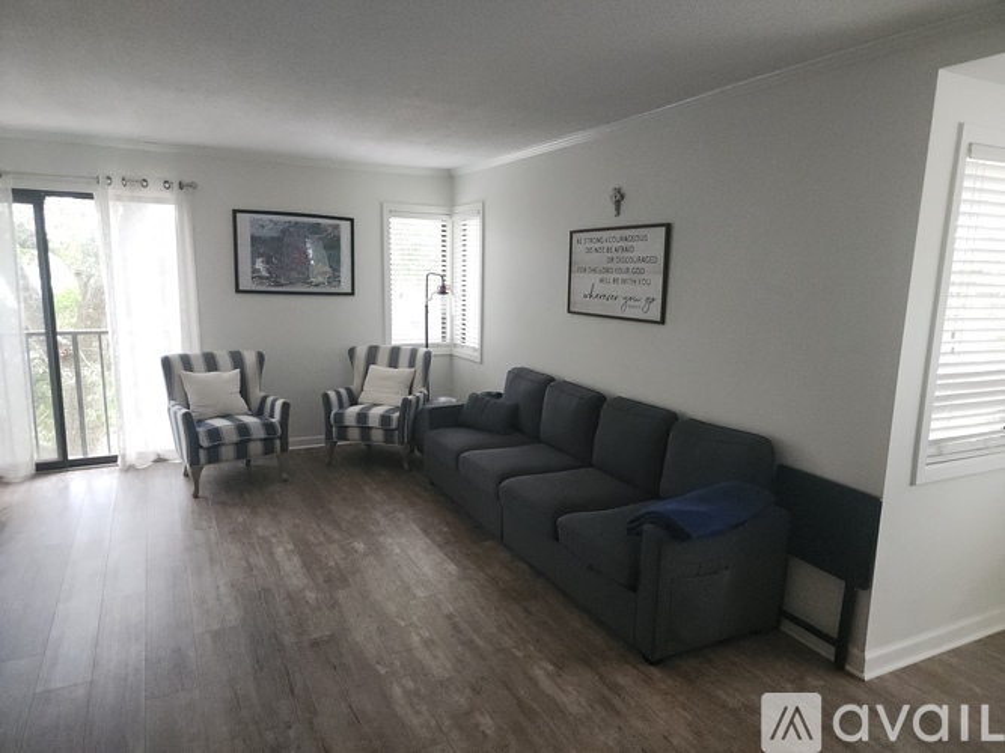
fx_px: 668
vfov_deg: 58.9
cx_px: 502
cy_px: 376
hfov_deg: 73.9
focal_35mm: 23
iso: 640
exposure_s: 1/120
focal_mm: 6.4
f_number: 1.8
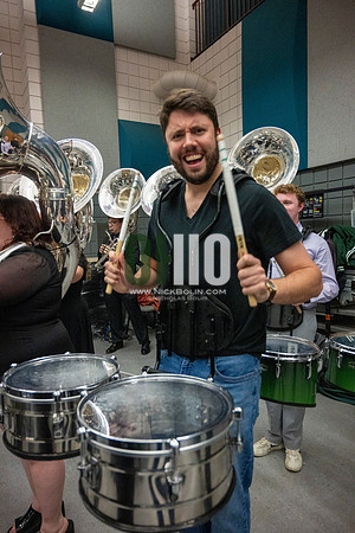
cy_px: 266
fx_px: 355
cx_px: 178
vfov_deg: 73.7
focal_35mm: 24
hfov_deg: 53.1
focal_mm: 24
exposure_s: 1/500
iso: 10000
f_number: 4
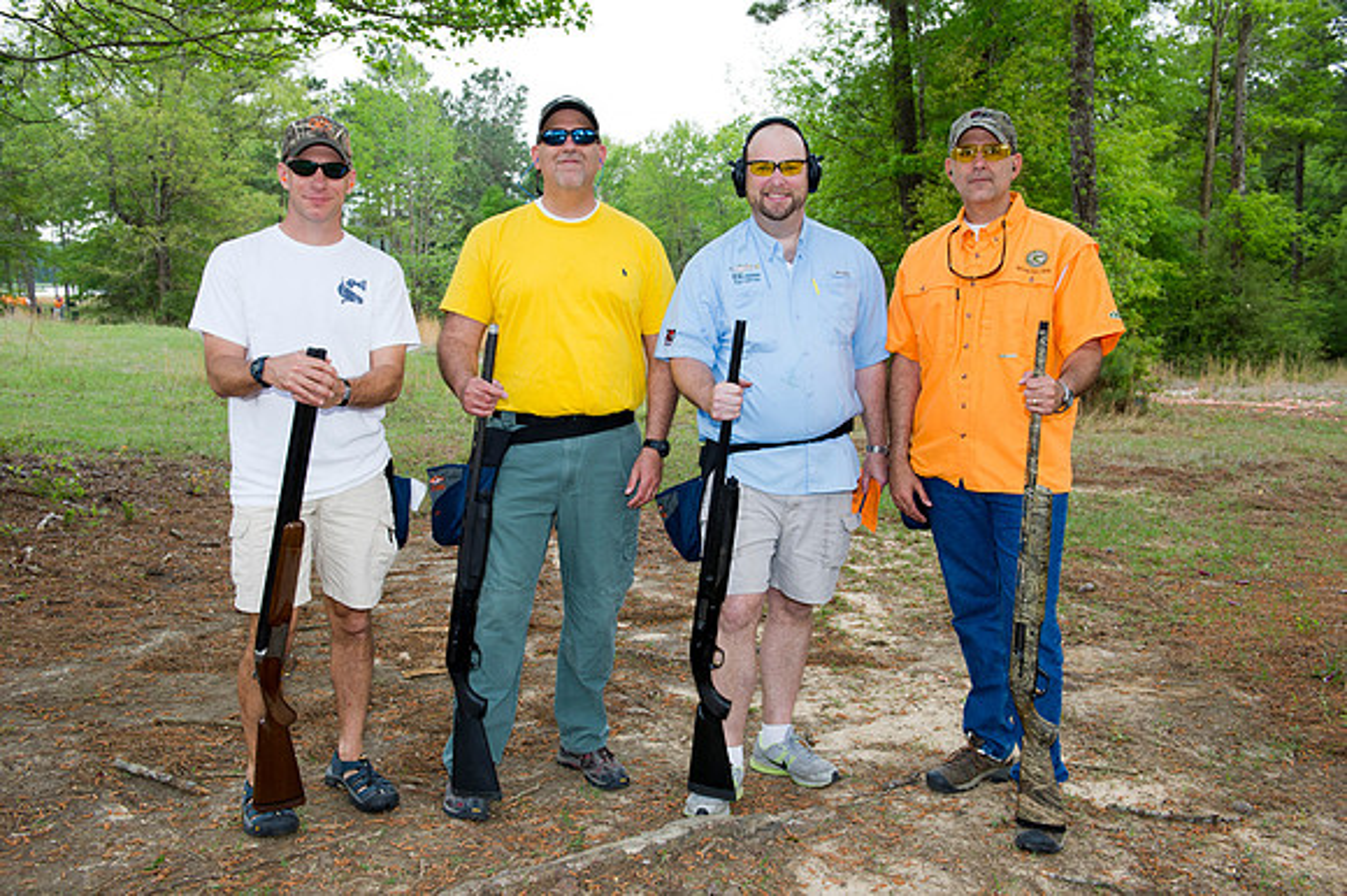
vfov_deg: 41.1
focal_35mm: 32
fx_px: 1197
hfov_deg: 58.7
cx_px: 674
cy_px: 448
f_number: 7.1
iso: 400
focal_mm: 32
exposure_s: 1/250
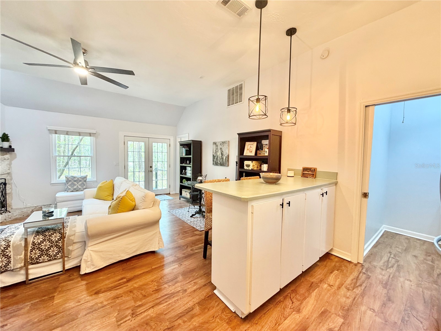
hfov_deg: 102.1
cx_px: 220
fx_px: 178
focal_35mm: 14
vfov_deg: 85.7
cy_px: 166
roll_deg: -0.2
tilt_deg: -3.3
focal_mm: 2.22
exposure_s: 1/60
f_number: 2.2
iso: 200
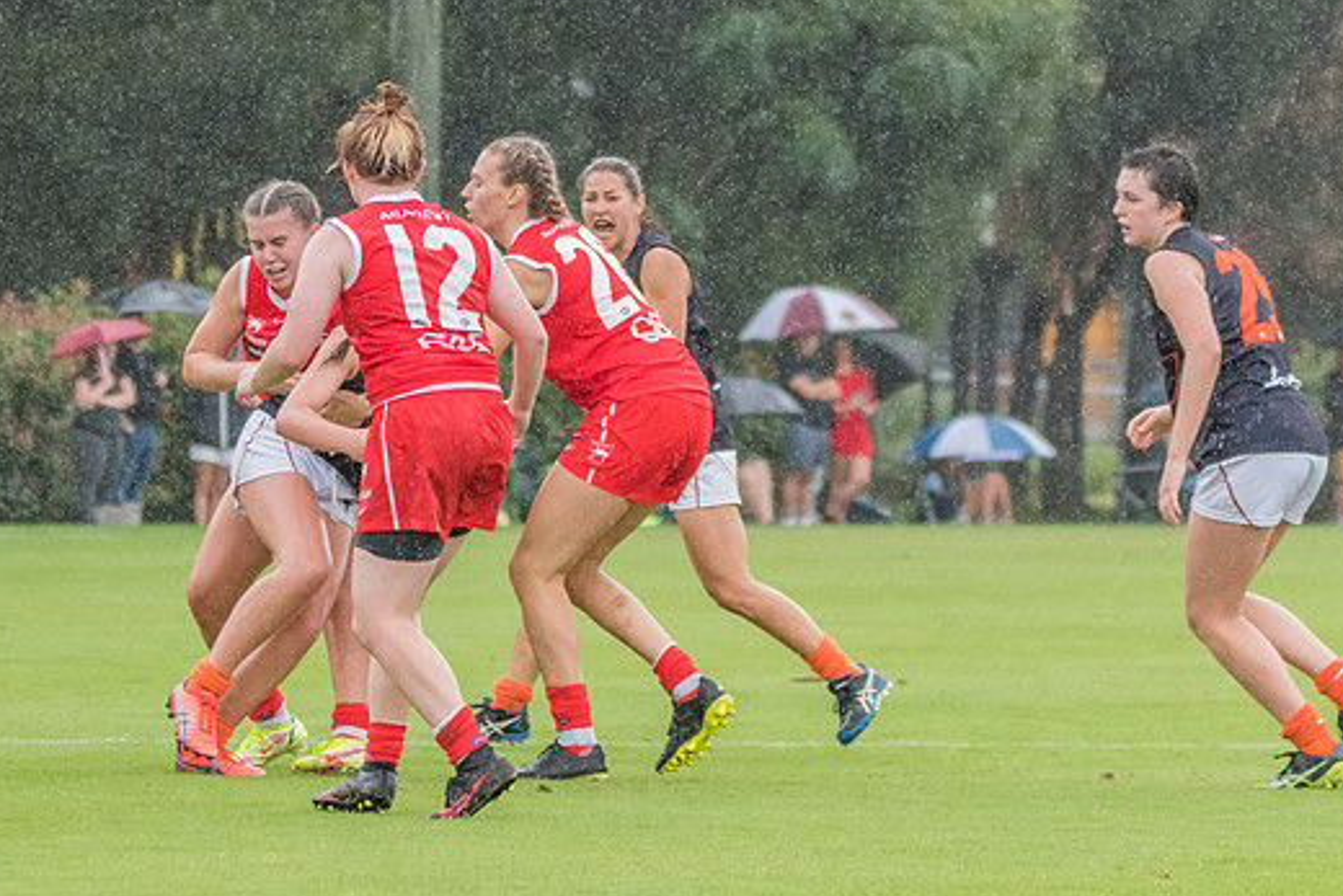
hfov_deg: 5.6
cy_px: 176
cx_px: 222
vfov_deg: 3.7
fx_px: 13694
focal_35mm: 367
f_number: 5
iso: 1600
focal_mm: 150
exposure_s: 1/1250
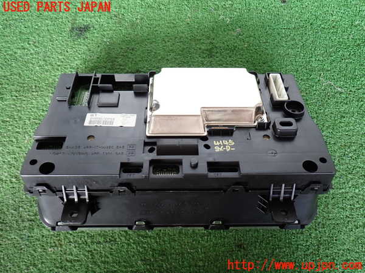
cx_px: 182
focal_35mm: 32
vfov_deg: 44.2
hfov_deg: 56.8
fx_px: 337
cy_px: 136
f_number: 2.4
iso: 200
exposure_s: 1/50
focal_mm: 5.79
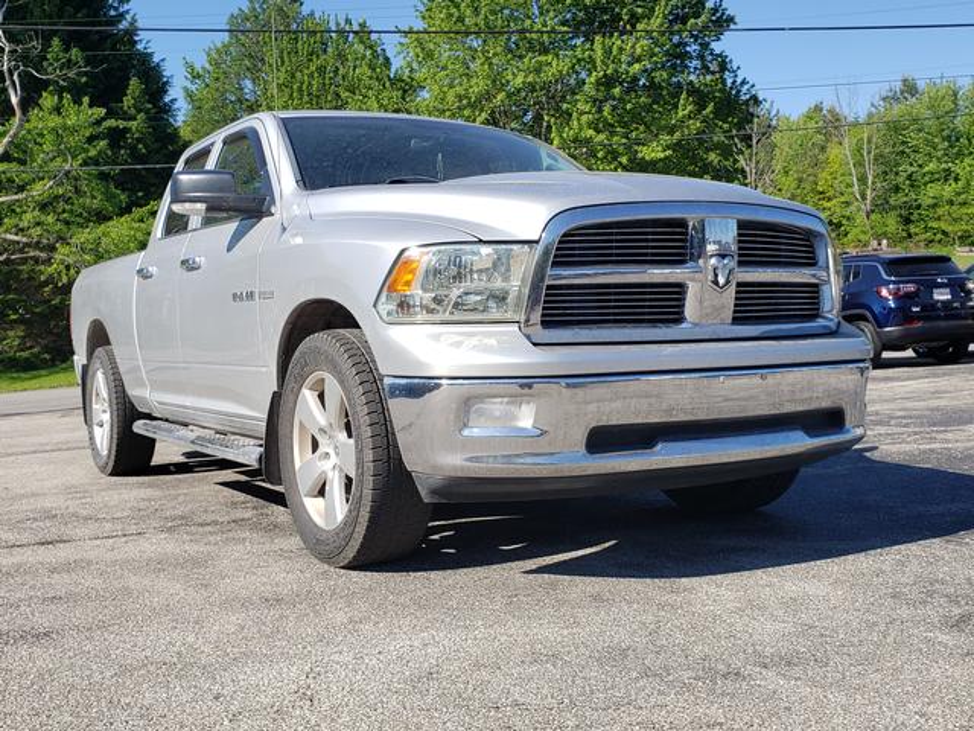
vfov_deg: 53.1
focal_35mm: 26
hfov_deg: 67.3
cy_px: 366
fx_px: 732
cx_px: 487
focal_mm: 4.3
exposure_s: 1/1073
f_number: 2.4
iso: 50
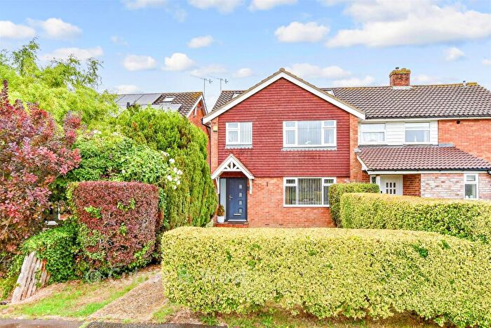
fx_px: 286
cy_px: 164
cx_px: 246
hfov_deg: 81.2
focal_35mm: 21
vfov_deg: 59.5
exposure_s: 1/250
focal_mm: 14
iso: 400
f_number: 8
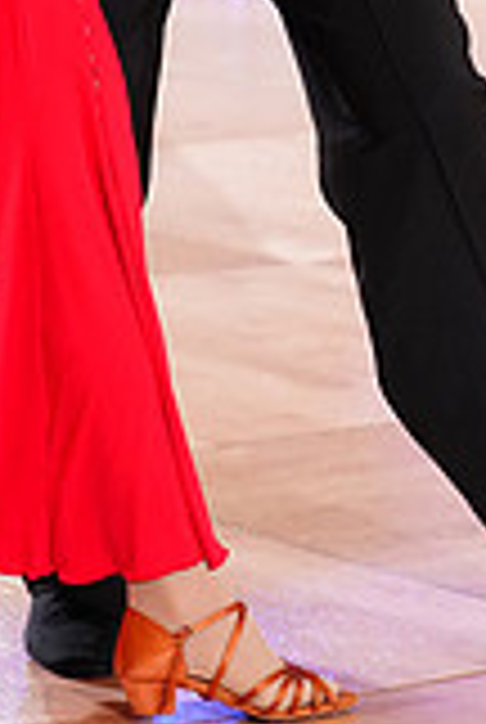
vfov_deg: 8.0
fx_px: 5081
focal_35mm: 252
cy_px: -265
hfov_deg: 5.5
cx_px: 227
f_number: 2.8
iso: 2500
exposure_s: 1/640
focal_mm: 70
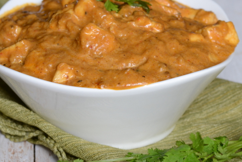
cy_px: 94
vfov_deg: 7.2
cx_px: 123
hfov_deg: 10.8
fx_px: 1284
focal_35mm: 191
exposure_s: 1/20
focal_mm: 90
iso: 400
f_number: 11
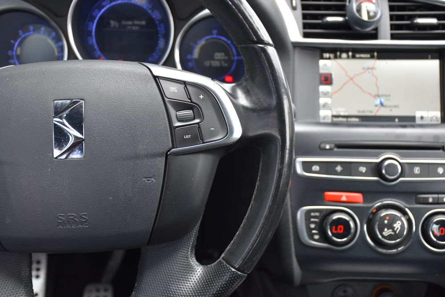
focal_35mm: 51
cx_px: 222
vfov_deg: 26.5
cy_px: 148
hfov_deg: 38.9
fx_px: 630
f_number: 4.2
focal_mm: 34
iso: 400
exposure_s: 1/80
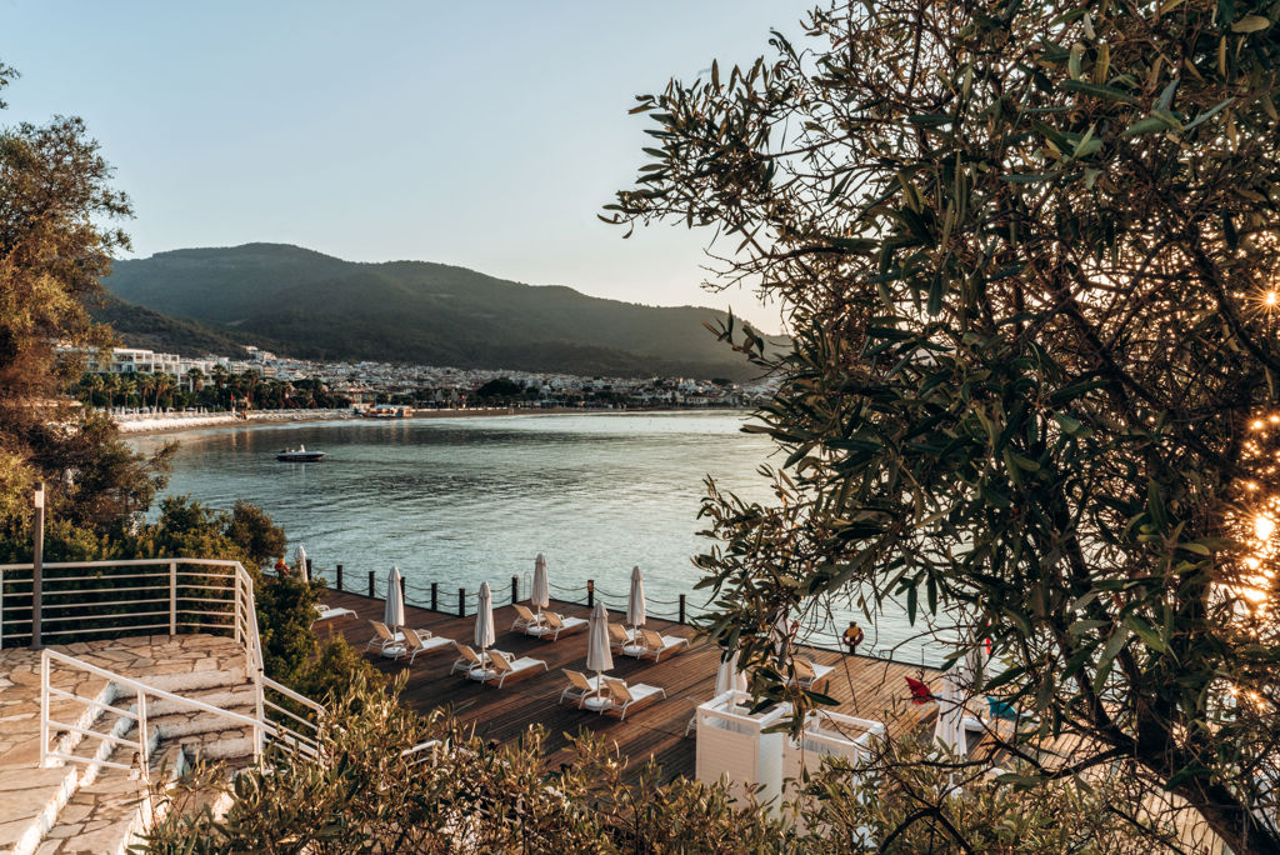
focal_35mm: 25
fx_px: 889
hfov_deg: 71.5
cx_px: 640
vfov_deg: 51.3
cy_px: 428
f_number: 22
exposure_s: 1/100
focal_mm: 25
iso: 400
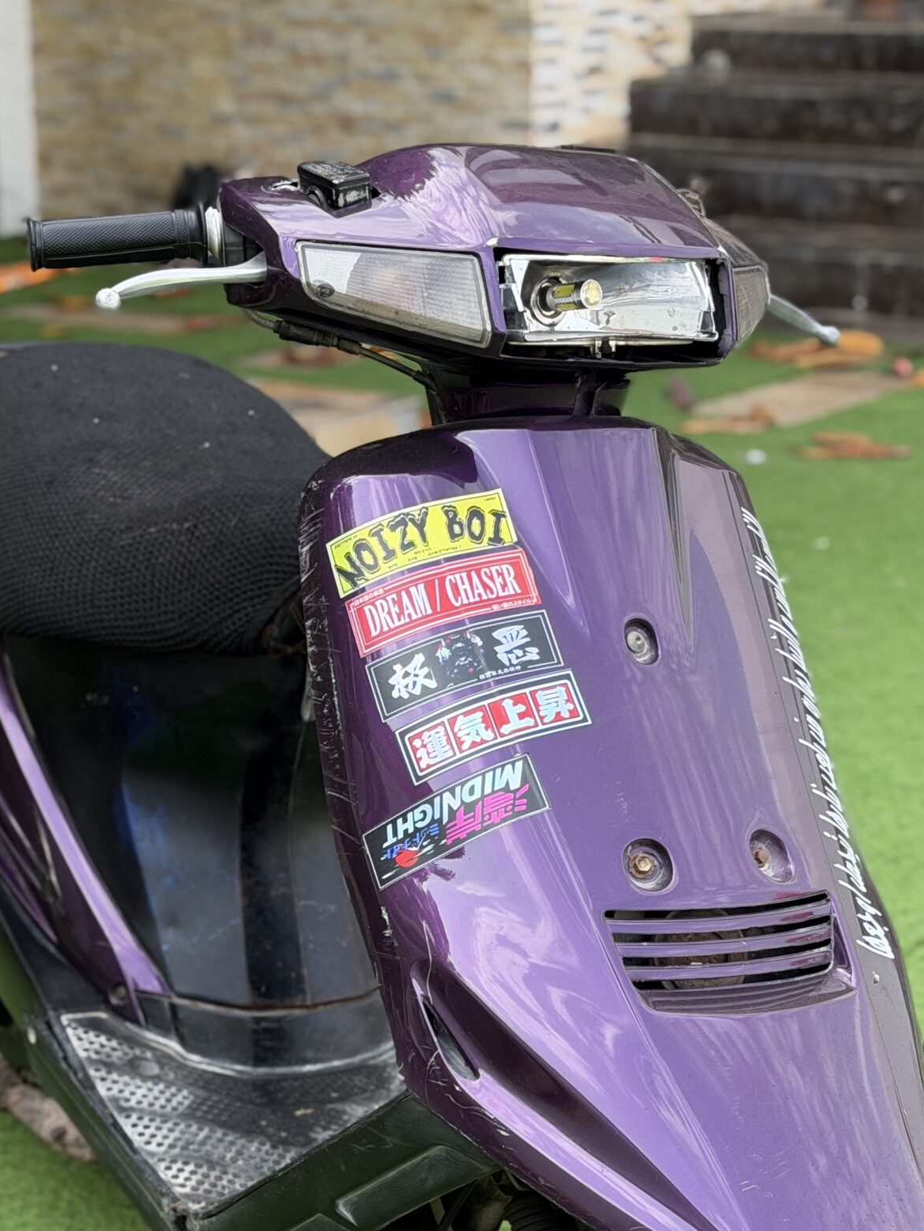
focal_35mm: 79
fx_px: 2810
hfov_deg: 18.7
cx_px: 378
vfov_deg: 24.5
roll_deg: +0.7
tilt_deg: -19.4
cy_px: 856
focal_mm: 6.76
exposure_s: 1/906
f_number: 1.78
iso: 64
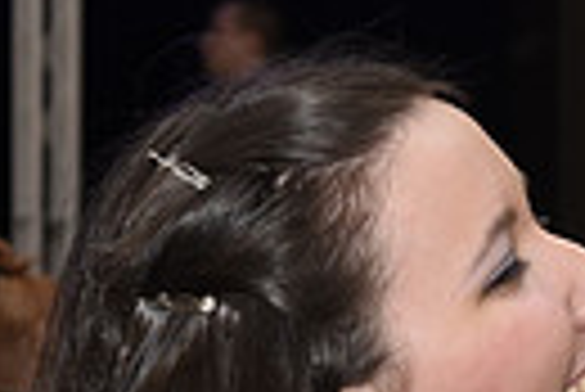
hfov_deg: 9.0
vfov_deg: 6.0
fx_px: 3628
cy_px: 854
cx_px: 922
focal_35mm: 223
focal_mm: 50
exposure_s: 1/200
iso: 1250
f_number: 5
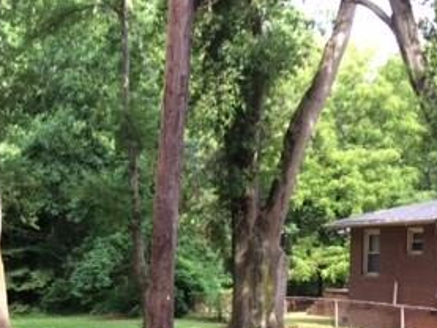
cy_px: 274
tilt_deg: -5.8
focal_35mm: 67
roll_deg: -1.1
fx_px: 846
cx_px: -24
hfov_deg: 27.0
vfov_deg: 21.6
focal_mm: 4.15
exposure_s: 1/120
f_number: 2.2
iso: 32
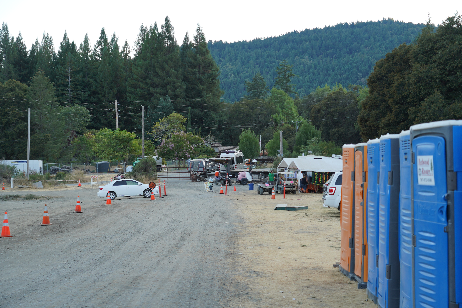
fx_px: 783
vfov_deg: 22.3
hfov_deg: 32.9
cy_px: 154
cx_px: 231
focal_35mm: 61
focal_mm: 61
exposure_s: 1/80
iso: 125
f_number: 4
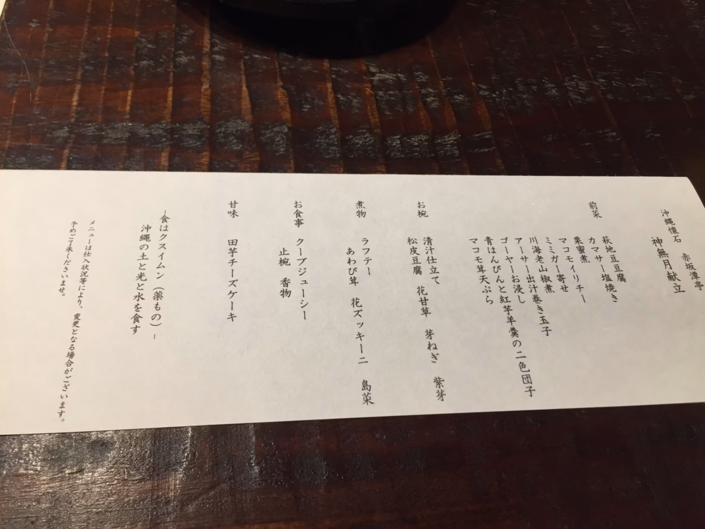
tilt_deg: -58.7
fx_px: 591
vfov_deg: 48.2
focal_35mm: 29
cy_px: 264
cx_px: 352
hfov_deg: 61.7
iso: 64
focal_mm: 4.15
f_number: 2.2
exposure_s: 1/30
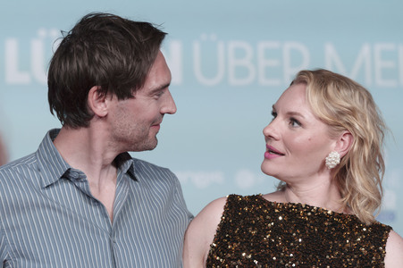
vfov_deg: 12.4
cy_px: 134
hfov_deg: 18.6
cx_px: 202
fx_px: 1230
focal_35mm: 110
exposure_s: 1/160
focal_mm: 110
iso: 500
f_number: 3.5
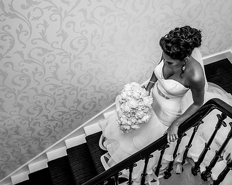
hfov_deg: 41.2
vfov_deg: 33.4
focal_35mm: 45
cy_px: 90
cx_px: 116
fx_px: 309
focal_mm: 32
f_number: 4.5
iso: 400
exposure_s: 1/60
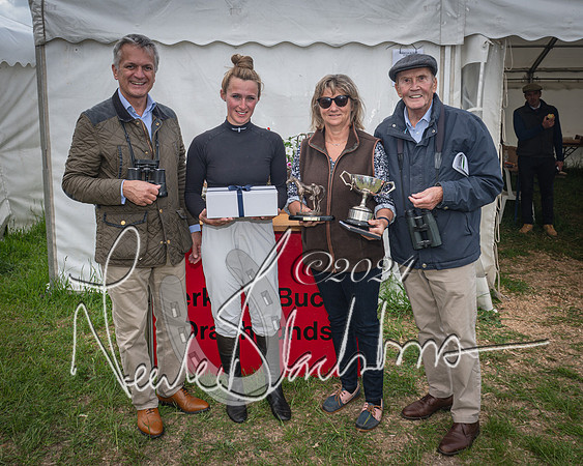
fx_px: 581
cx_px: 288
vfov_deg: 43.4
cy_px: 176
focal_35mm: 34
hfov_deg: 53.3
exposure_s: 1/60
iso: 80
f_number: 8
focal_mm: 24
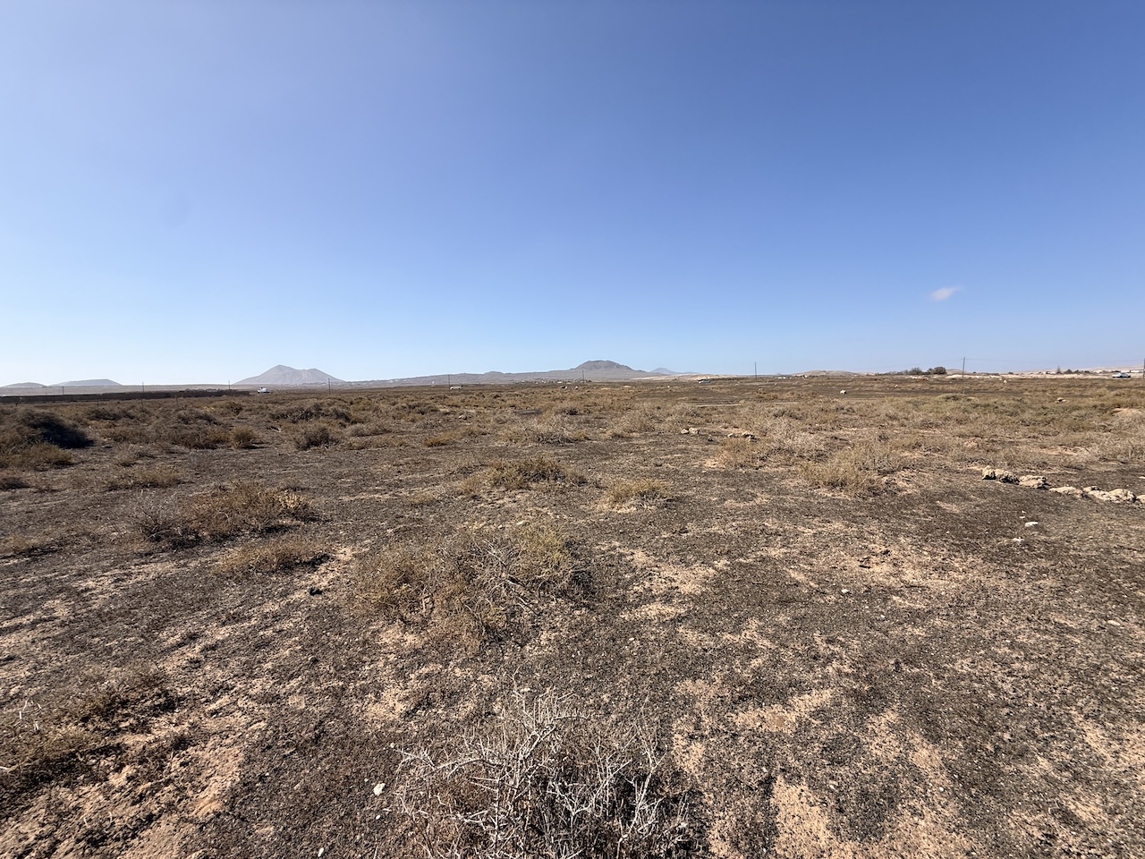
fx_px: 463
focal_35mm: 14
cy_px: 430
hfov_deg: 102.1
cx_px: 572
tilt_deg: -4.4
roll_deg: +1.2
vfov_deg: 85.7
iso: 50
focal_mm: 2.22
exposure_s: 1/2165
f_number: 2.2
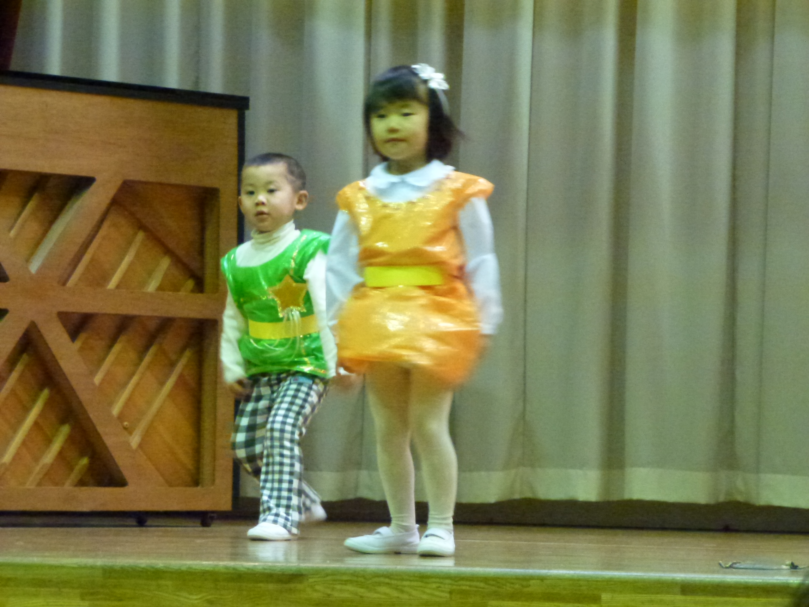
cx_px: 404
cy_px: 304
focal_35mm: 142
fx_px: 3319
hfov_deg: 13.9
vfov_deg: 10.4
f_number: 5.3
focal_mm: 25.5
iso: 1600
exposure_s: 1/25
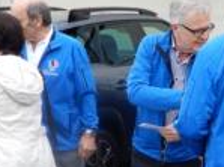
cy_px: 168
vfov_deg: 14.4
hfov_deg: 19.0
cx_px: 222
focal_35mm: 101
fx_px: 652
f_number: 3.5
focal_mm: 5.4
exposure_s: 1/80
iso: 80
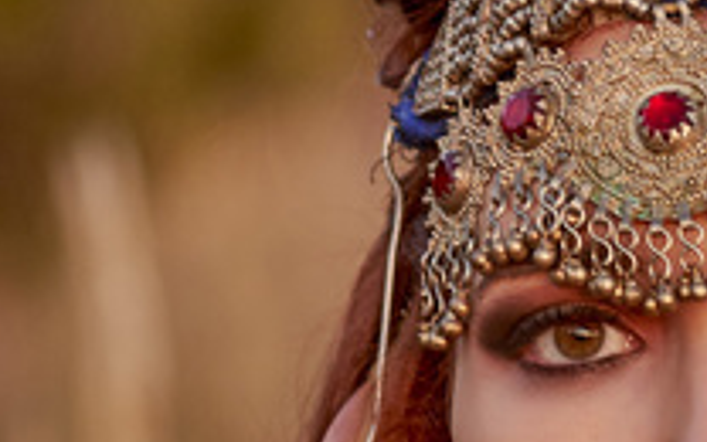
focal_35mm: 400
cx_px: 789
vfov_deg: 3.3
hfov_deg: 5.2
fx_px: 7707
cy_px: 641
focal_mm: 85
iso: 200
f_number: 3.5
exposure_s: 1/160
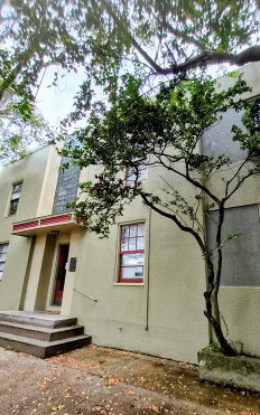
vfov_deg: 88.0
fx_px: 215
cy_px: 214
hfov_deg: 61.6
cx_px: 159
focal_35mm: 19
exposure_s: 1/380
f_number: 2.2
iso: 25
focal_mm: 1.7
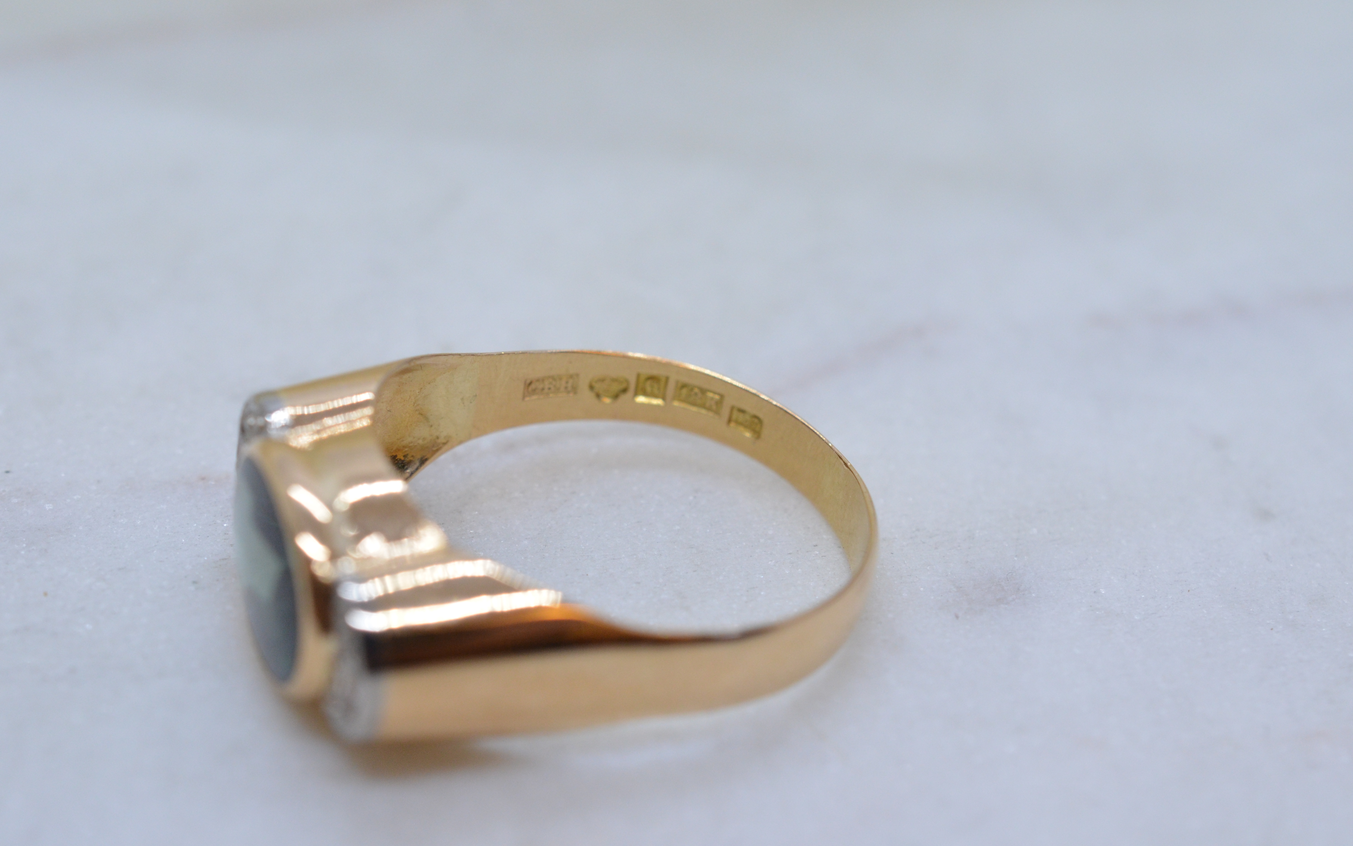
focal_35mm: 62
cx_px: 667
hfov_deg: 33.0
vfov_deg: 21.0
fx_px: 2286
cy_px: 418
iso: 1000
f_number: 9
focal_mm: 40
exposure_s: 1/250
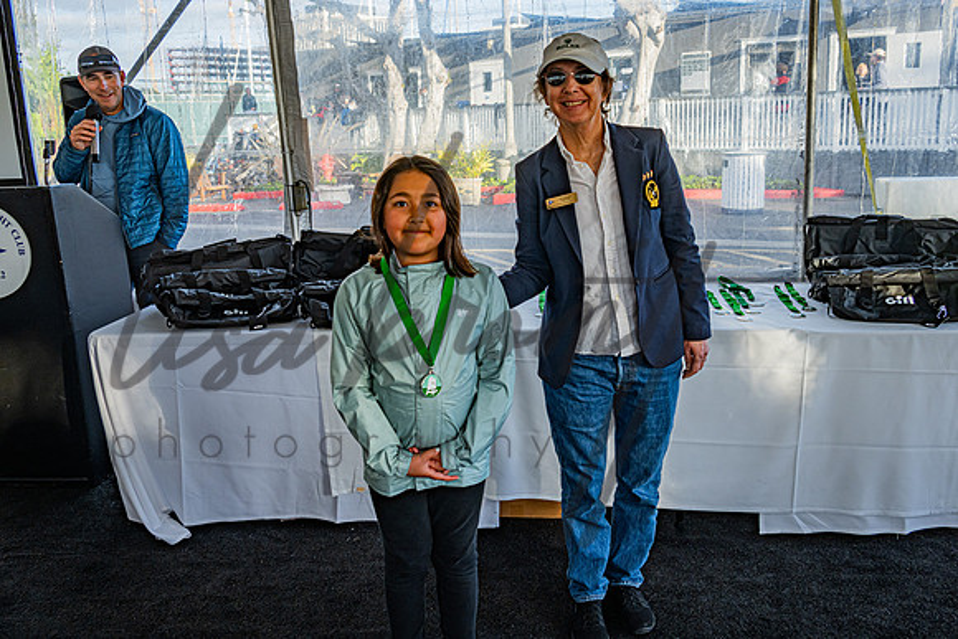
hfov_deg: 59.0
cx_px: 485
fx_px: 847
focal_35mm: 32
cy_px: 271
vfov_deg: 41.2
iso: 200
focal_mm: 25.5
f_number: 5
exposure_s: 1/250
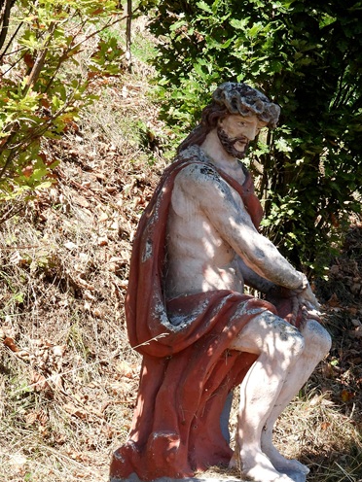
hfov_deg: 13.1
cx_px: 230
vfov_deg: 17.4
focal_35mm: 113
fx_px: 1576
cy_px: 324
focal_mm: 12.5
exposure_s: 1/400
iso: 100
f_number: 3.5
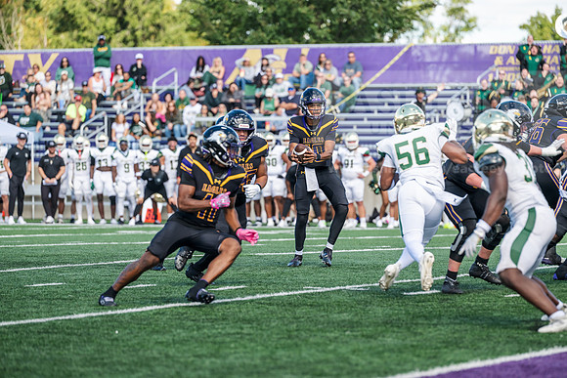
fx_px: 3151
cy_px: 189
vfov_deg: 6.9
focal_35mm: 200
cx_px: 284
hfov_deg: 10.3
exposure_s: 1/1250
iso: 320
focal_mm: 200
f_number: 3.5
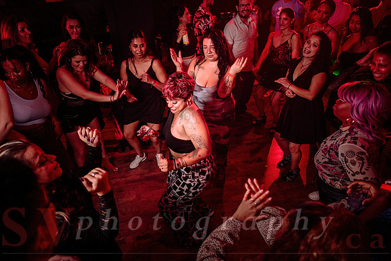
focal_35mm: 26
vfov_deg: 49.6
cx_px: 196
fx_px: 282
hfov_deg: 69.4
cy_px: 130
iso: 800
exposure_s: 1/40
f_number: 3.2
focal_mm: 26
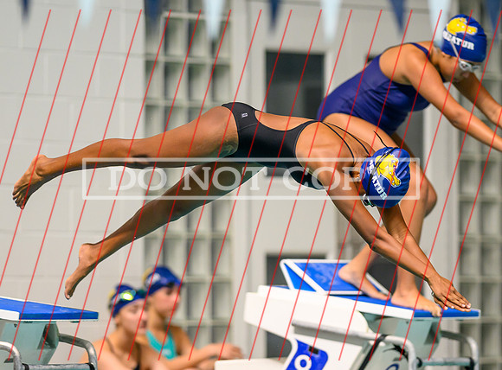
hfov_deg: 4.5
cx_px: 261
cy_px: 226
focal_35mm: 446
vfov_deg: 3.3
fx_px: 6433
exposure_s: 1/800
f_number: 2.8
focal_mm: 300
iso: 2500
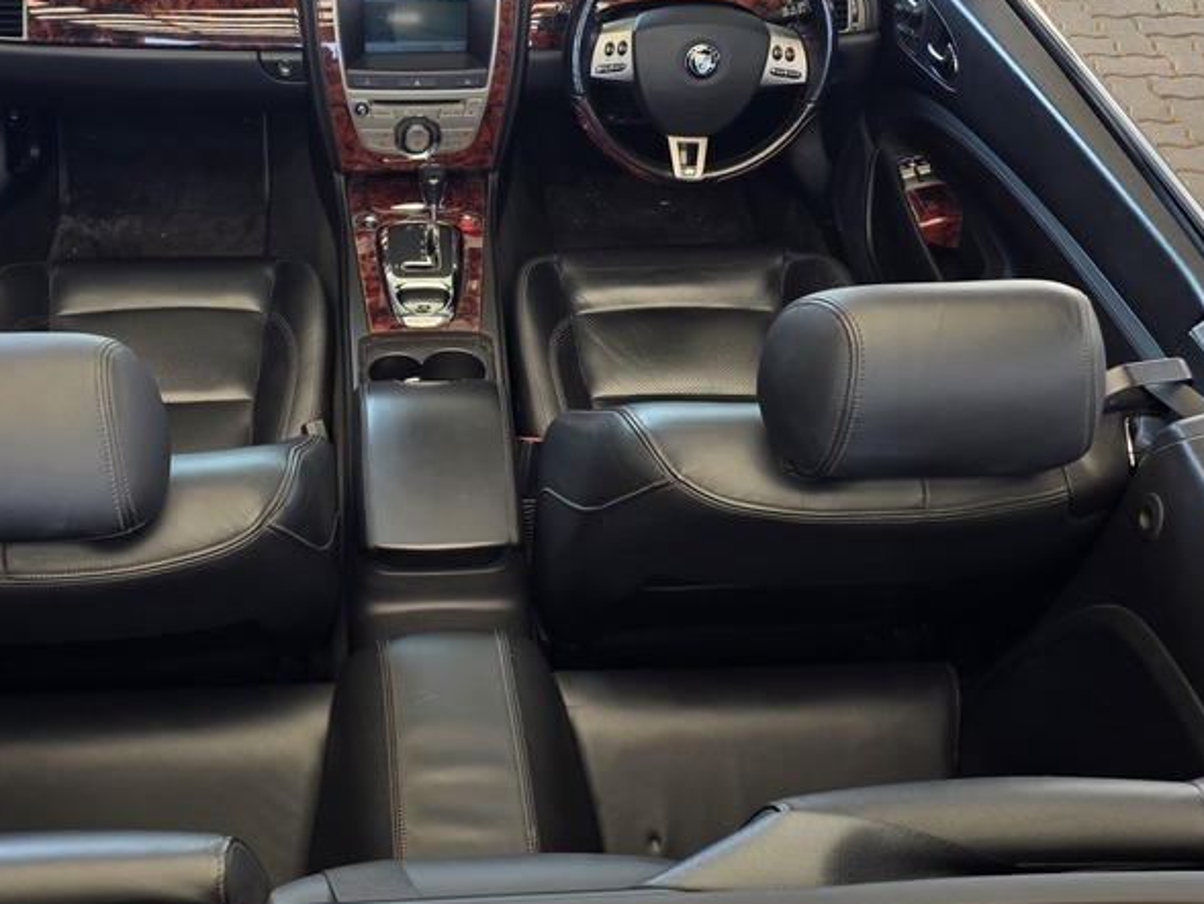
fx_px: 1392
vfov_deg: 35.7
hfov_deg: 46.3
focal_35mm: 40
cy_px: 313
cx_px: 439
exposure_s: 1/180
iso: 80
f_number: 1.7
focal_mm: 6.25
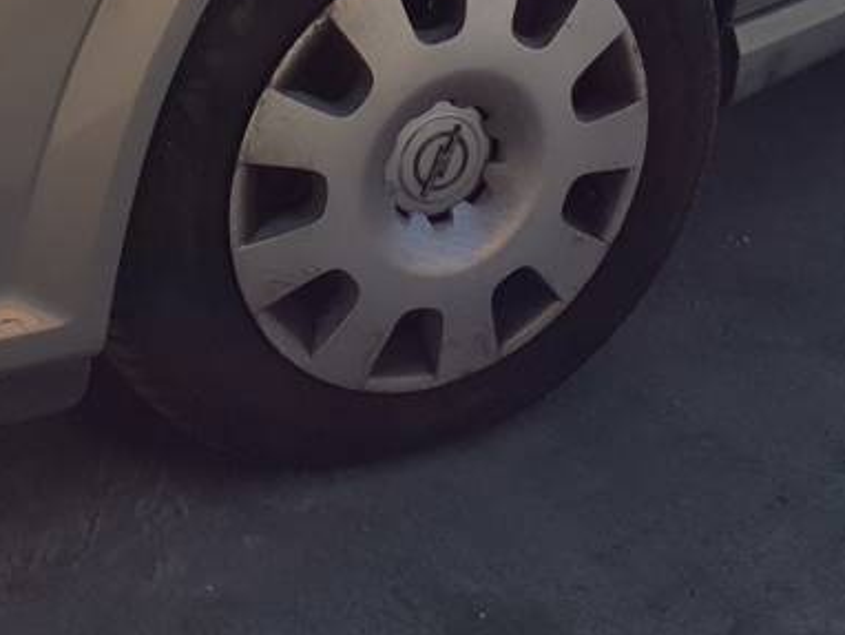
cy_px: -363
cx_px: 400
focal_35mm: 98
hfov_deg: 20.0
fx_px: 2394
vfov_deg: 14.0
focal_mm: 4.3
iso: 50
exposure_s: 1/1916
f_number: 2.4
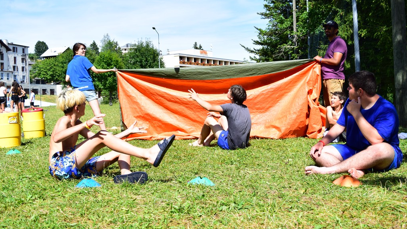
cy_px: 93
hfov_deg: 51.0
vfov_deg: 30.0
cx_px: 203
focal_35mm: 40
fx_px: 427
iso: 400
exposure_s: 1/1250
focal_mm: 25
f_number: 6.3
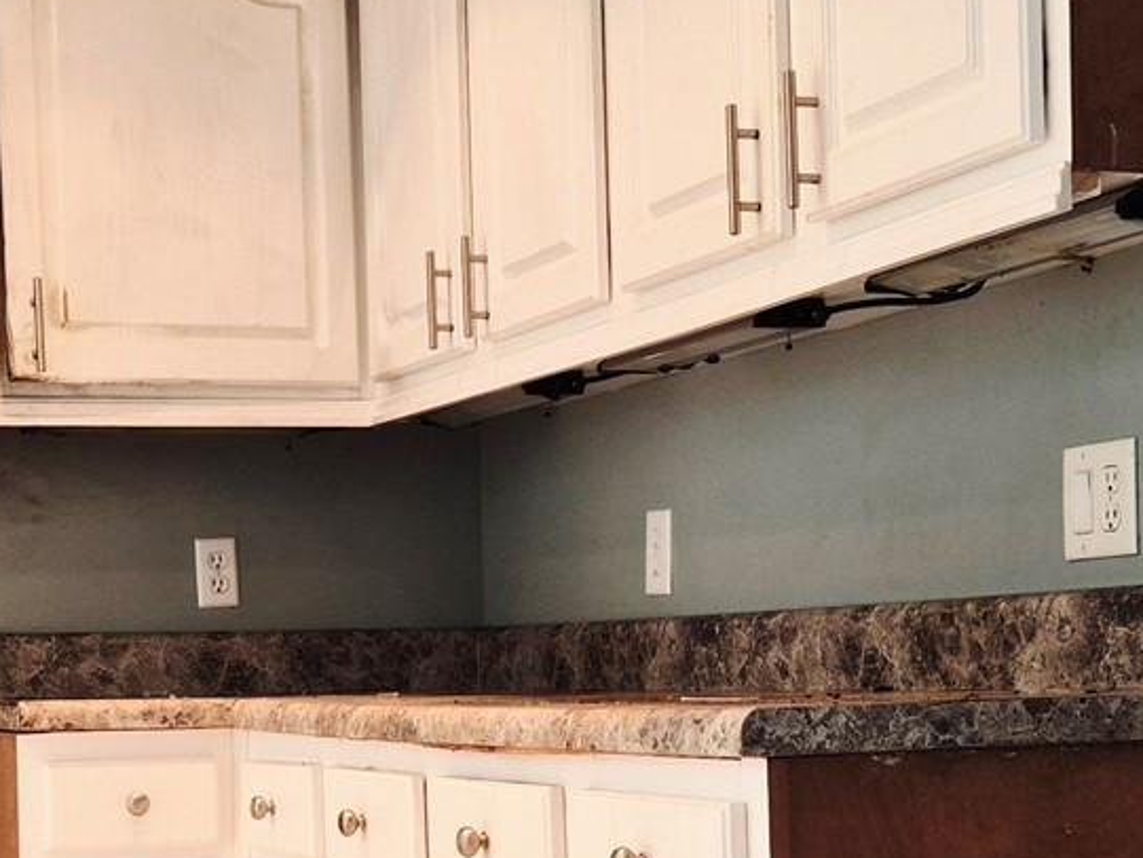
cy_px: 600
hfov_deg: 28.3
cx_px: 353
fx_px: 2246
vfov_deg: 21.5
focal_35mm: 68
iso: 250
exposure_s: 1/120
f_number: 1.8
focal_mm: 5.4
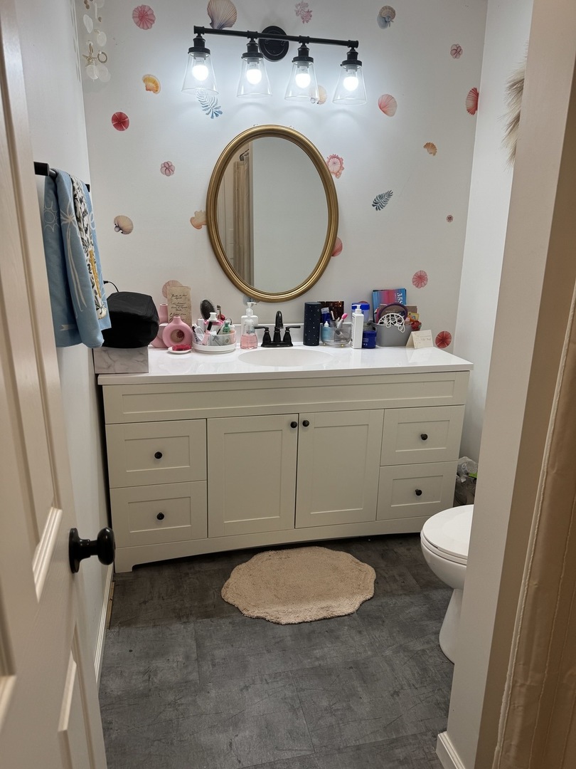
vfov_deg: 71.6
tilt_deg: -17.2
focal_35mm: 24
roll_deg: +0.0
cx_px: 288
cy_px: 384
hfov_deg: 56.8
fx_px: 532
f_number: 1.78
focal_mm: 6.76
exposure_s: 1/170
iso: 80
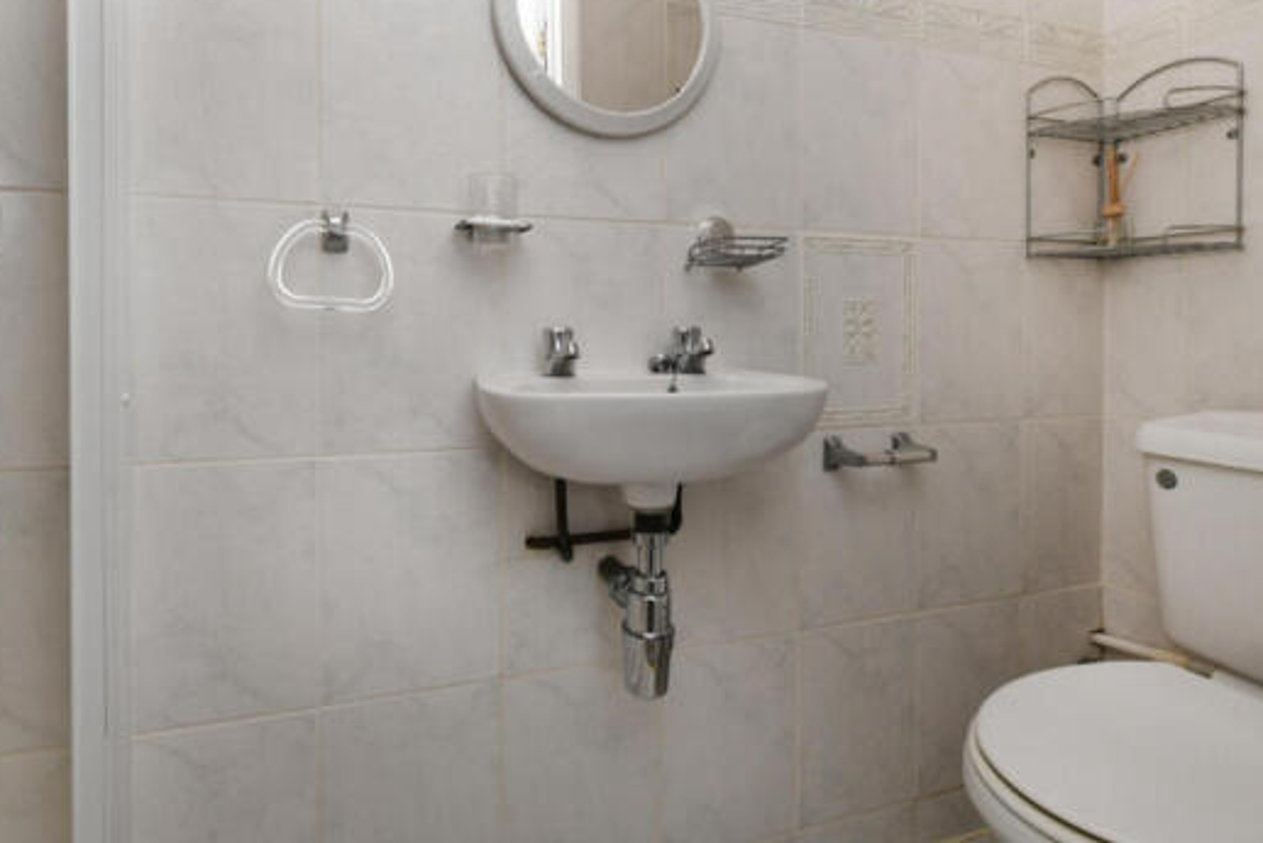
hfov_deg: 86.4
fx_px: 667
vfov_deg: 64.1
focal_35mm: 19
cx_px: 548
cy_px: 341
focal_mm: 15
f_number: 14
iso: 640
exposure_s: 1/60
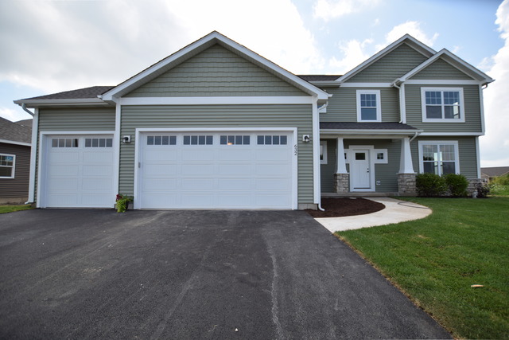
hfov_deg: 100.4
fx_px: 212
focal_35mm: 15
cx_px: 254
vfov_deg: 77.4
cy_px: 170
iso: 100
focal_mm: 10
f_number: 3.5
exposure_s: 1/800
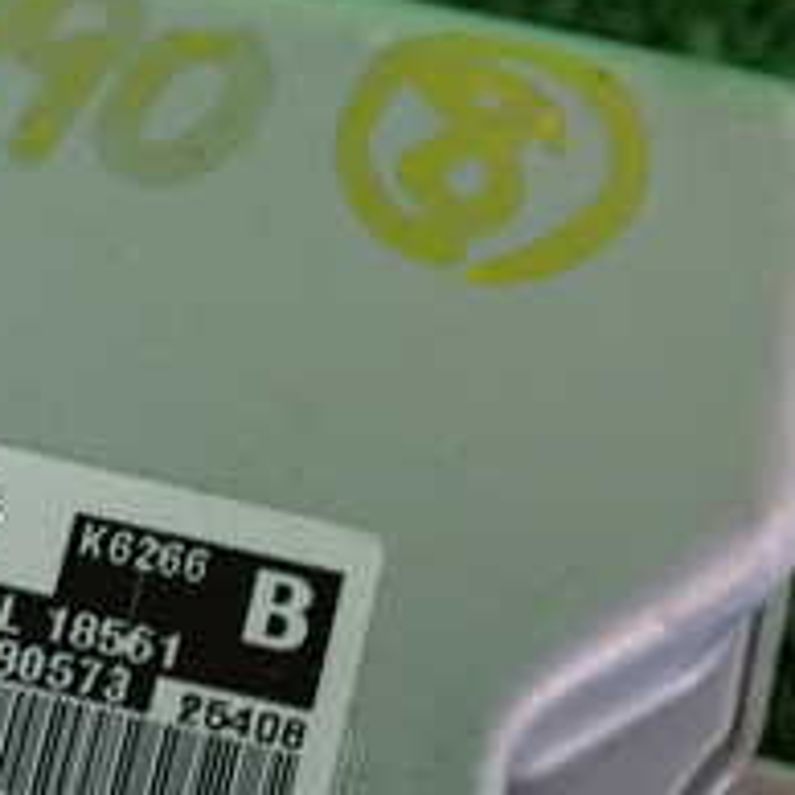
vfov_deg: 21.0
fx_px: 2131
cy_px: 570
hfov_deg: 20.8
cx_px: 123
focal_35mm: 82
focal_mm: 5.4
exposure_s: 1/30
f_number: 2.3
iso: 250
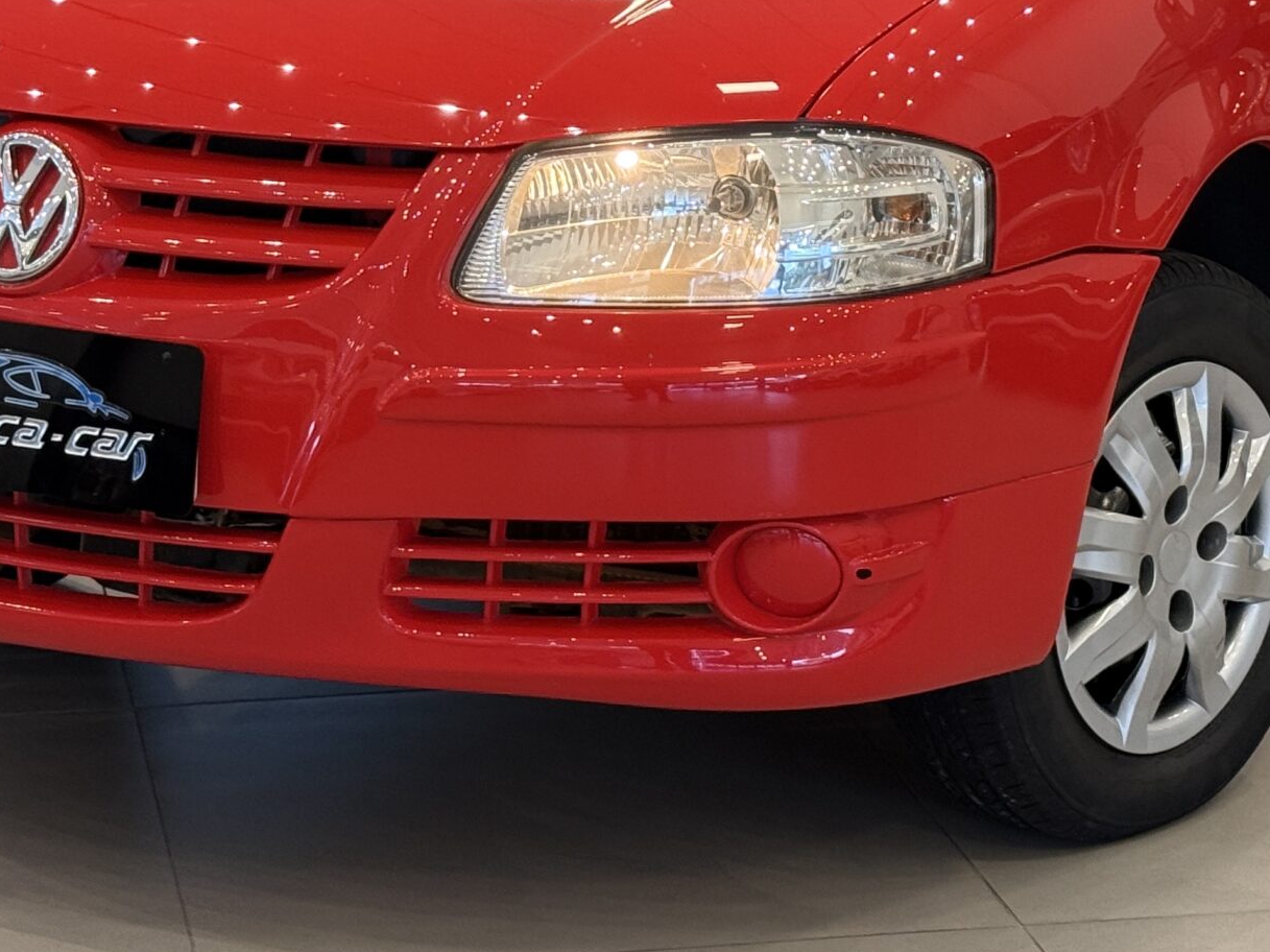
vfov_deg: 14.4
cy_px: -4
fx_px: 3704
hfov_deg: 19.5
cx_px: 680
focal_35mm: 101
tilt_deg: -7.4
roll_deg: -1.2
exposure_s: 1/60
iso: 200
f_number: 1.78
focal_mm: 6.76
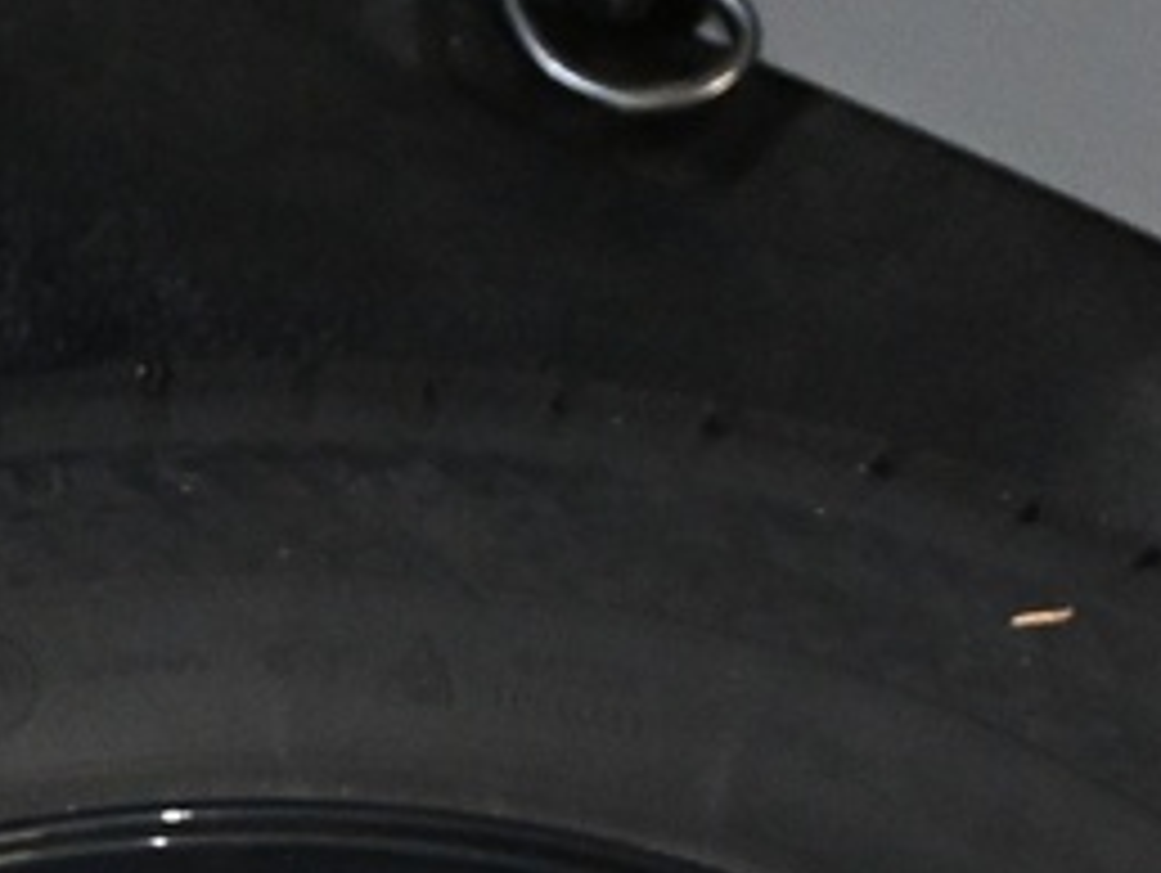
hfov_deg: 11.2
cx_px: 292
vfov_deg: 7.8
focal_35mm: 177
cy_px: 2061
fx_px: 5926
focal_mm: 19.5
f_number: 3.8
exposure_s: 1/80
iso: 3200
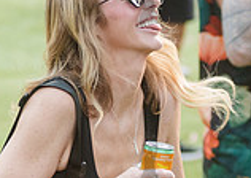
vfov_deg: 3.6
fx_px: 2837
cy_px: 144
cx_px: 100
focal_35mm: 399
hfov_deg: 5.1
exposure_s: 1/200
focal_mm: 100
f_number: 3.5
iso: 2000
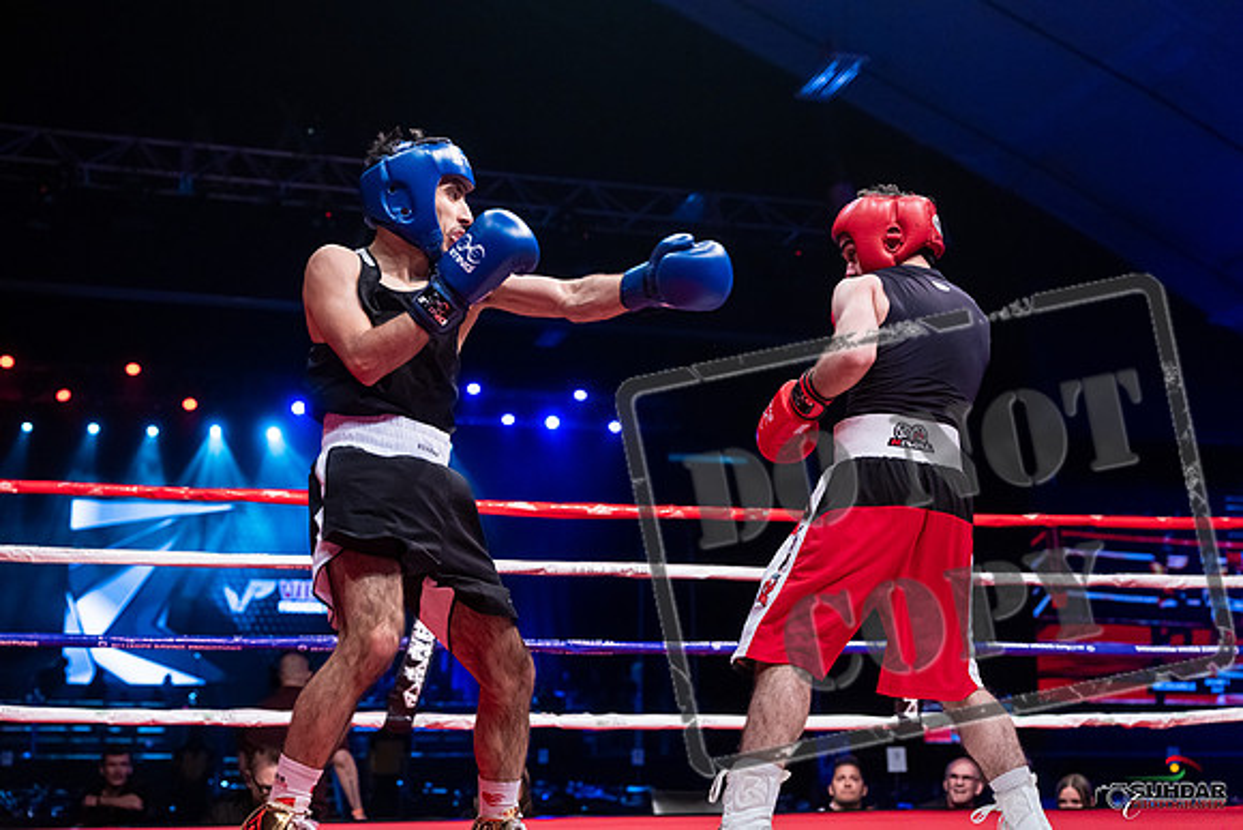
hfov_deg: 43.6
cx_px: 622
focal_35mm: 45
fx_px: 1554
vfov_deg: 29.9
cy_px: 415
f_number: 2.8
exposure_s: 1/1000
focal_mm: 45
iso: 4000
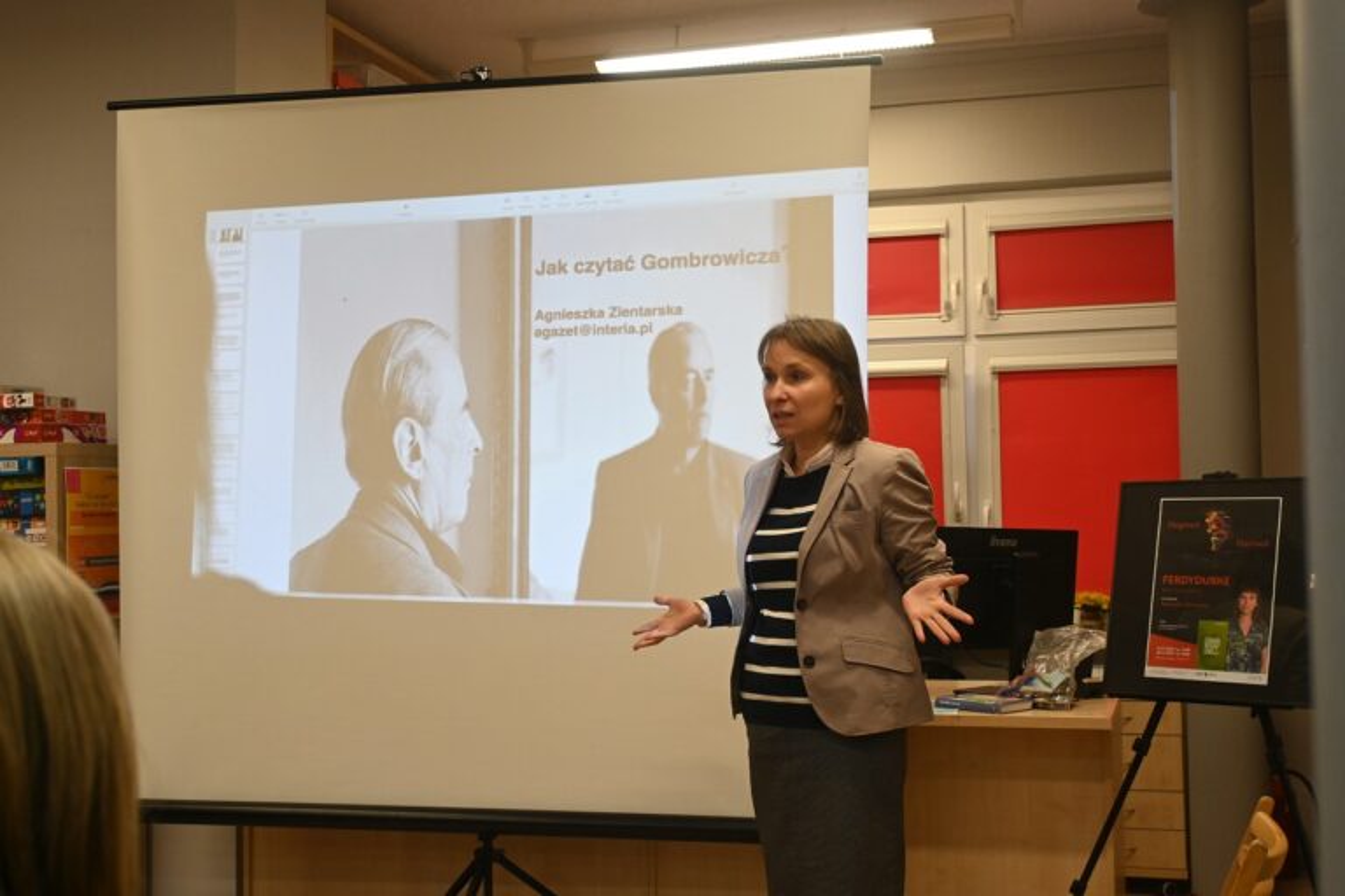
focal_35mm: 45
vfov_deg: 29.9
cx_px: 672
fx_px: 1681
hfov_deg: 43.6
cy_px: 448
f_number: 4.8
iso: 900
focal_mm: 30
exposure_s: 1/125
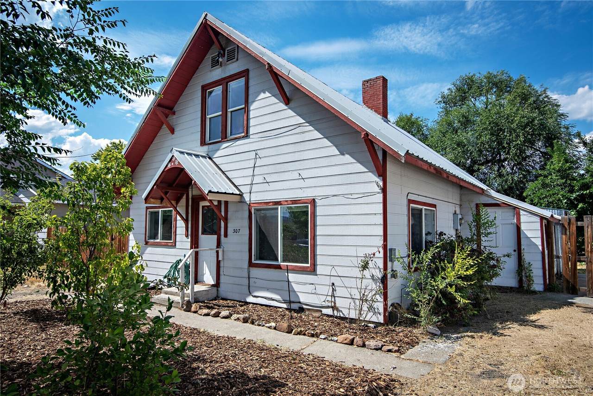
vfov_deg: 55.1
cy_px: 198
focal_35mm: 23
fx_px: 379
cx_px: 296
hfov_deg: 76.1
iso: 200
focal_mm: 23
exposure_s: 1/250
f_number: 11
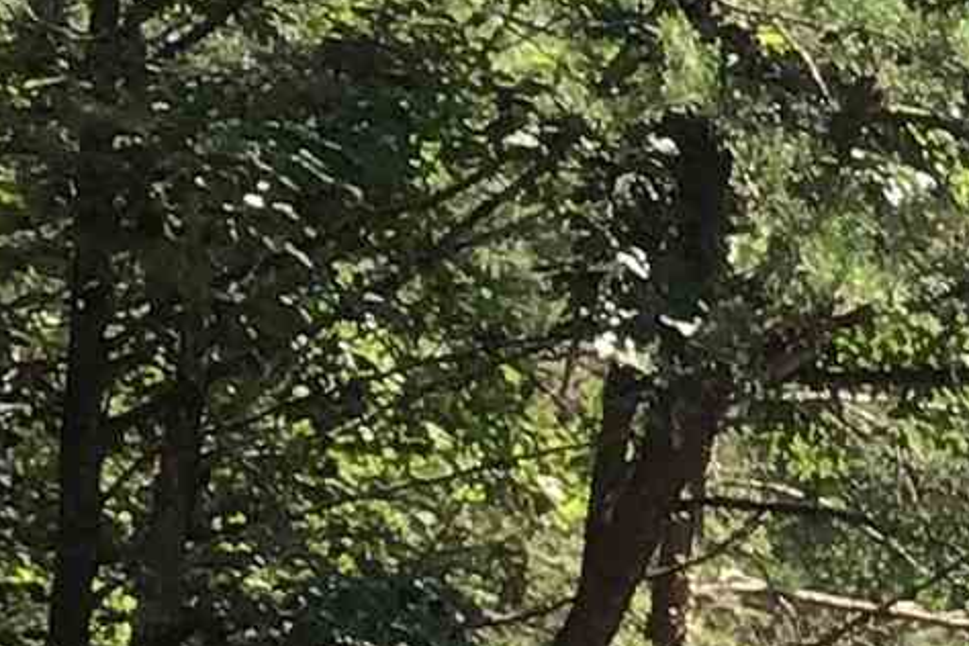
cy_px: 1754
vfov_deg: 6.2
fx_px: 5625
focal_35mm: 209
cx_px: 2239
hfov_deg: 9.0
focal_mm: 3.3
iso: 25
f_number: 2.4
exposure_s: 1/160
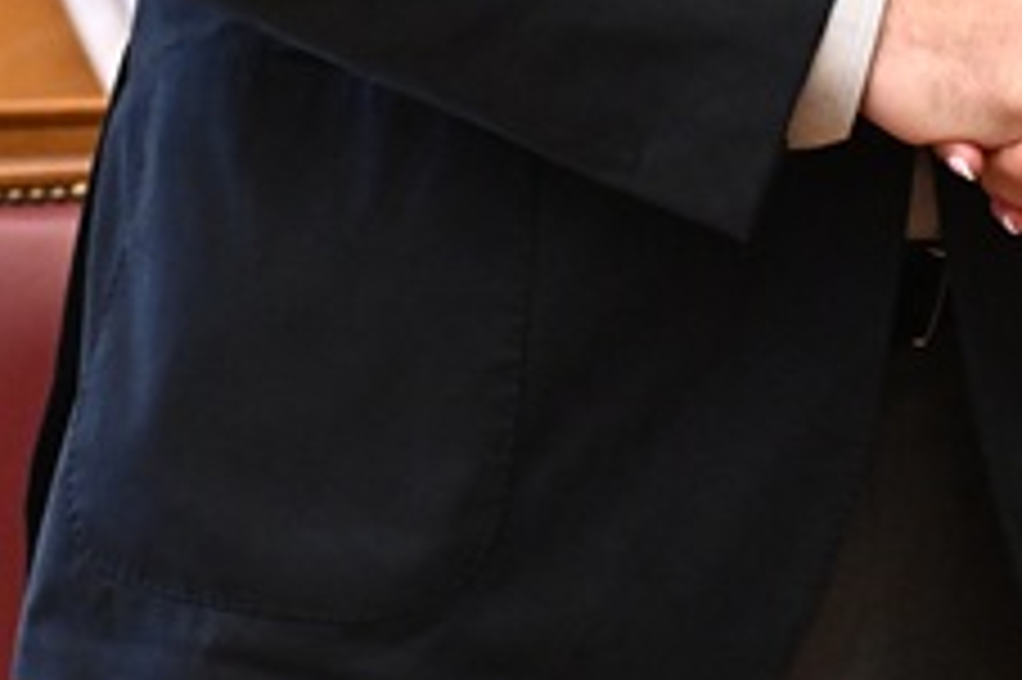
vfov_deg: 5.0
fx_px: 7659
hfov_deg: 7.6
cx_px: 1162
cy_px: -531
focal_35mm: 270
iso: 2000
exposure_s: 1/200
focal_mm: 51
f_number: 4
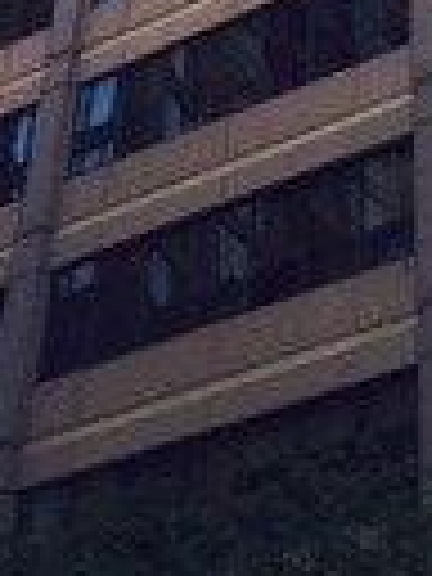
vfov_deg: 15.3
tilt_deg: +53.4
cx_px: 297
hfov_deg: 13.6
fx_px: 1814
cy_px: -490
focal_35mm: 109
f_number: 2.2
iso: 32
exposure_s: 1/149
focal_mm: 4.15
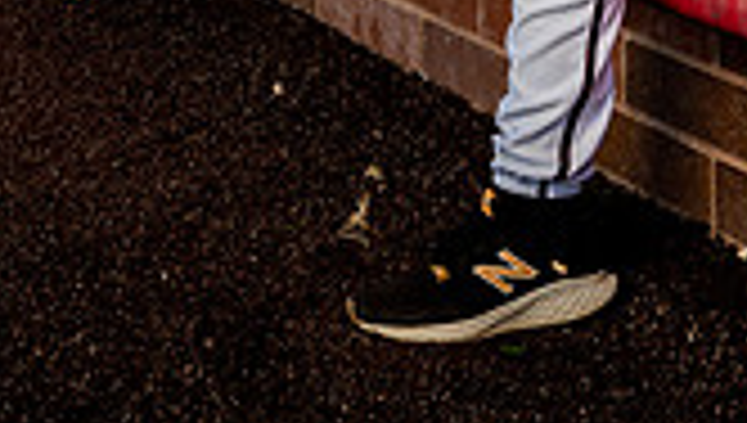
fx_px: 2024
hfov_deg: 20.8
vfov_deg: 10.6
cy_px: -522
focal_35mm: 102
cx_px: 558
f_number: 10
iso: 400
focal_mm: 36
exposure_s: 1/250
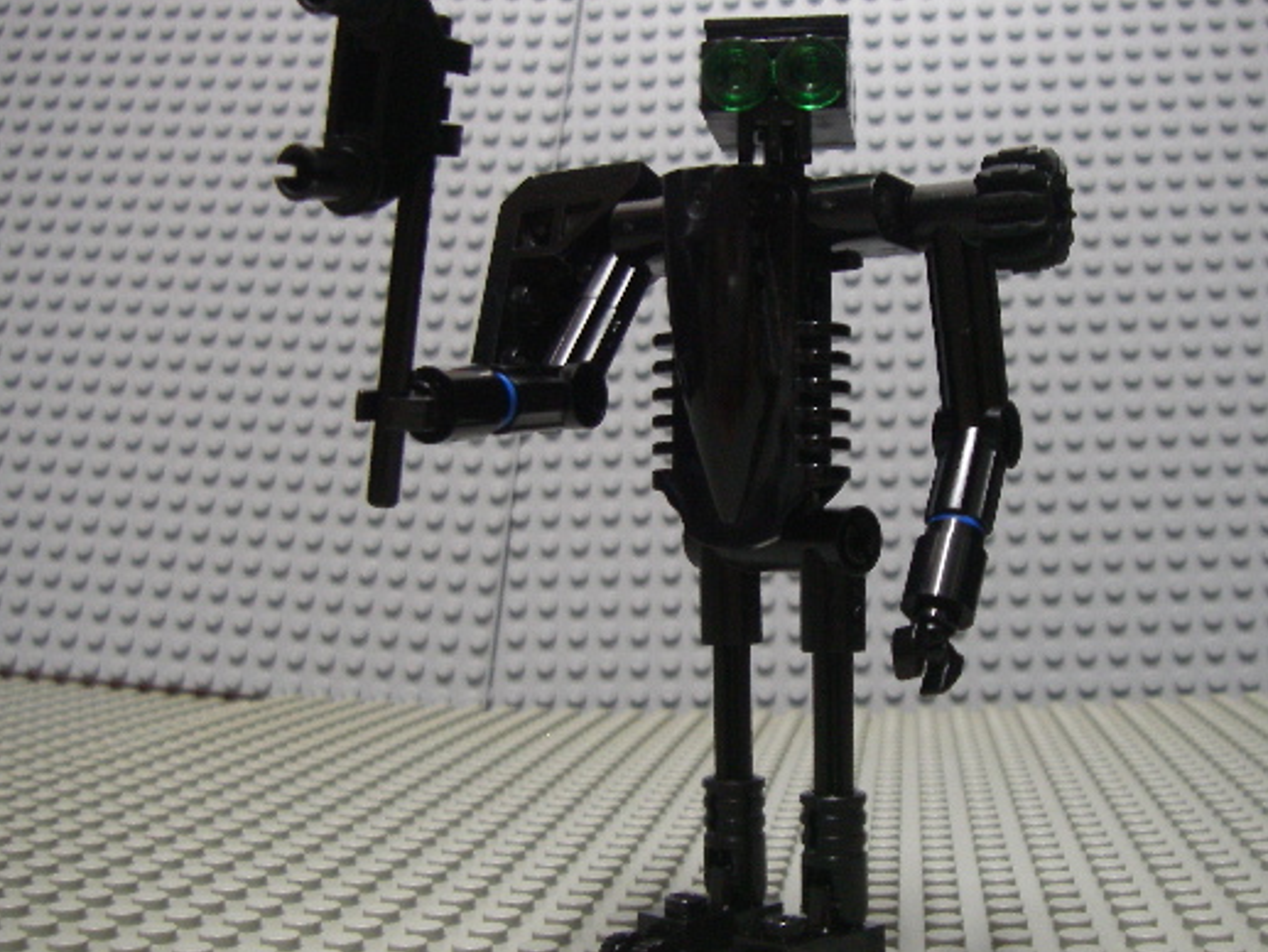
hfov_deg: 40.3
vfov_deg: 30.9
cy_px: 469
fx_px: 1722
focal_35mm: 47
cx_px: 728
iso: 200
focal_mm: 6.3
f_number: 3.3
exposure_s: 1/4
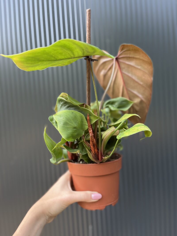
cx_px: 88
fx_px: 177
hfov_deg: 53.1
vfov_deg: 67.3
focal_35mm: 26
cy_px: 118
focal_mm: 5.1
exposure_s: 1/129
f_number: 1.6
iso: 40
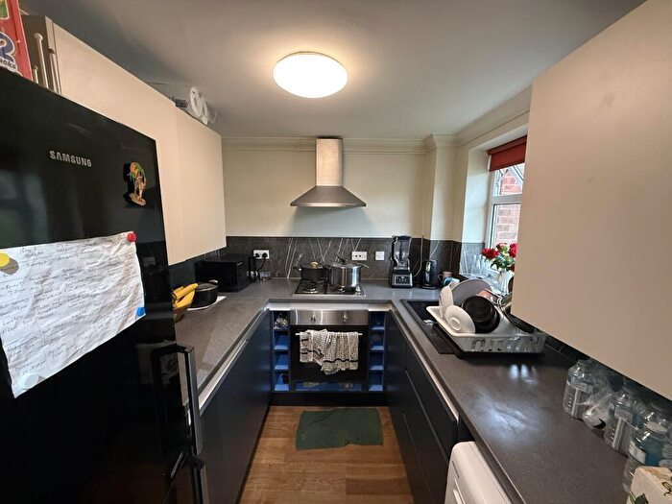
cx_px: 336
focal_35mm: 14
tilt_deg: -7.6
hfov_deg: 102.1
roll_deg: -0.6
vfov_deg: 85.7
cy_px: 252
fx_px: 272
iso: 500
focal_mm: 2.22
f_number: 2.2
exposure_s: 1/50
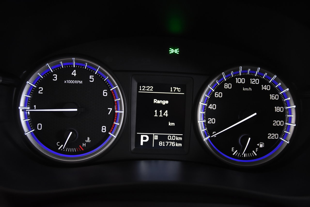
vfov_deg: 34.2
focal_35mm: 39
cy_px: 104
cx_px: 155
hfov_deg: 49.6
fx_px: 336
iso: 1800
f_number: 3.2
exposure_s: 1/40
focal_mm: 26
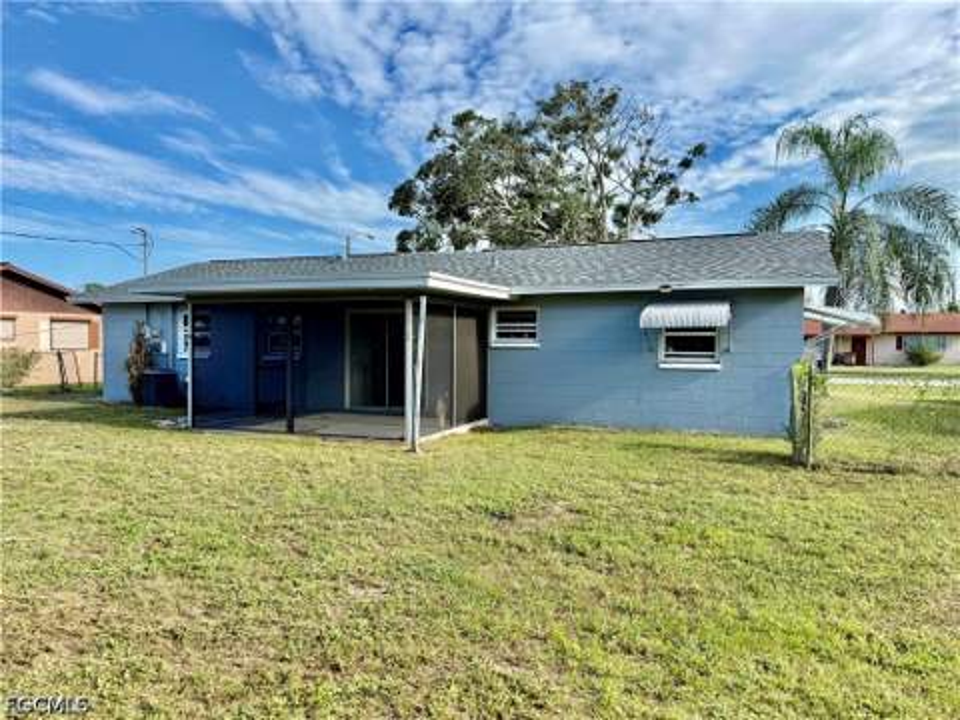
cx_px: 480
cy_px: 360
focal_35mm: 24
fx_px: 666
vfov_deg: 56.8
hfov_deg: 71.6
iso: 80
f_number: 1.78
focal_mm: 6.76
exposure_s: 1/2445
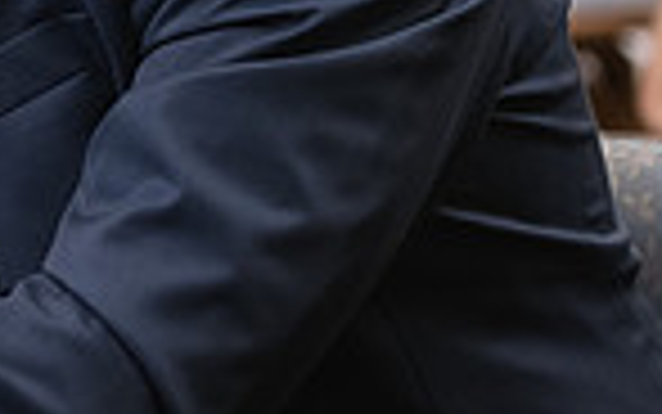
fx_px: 5090
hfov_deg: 7.4
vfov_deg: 4.6
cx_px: -207
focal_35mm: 282
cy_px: -214
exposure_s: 1/160
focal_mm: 70
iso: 1600
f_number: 2.8
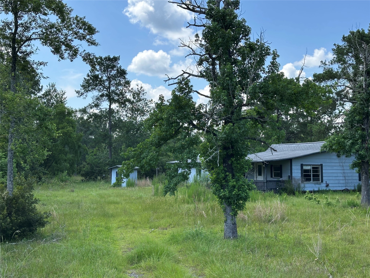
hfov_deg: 39.7
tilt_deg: +2.8
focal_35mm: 48
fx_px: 513
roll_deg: -0.4
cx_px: 185
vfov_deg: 30.3
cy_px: 139
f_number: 1.78
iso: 64
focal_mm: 6.86
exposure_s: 1/1992
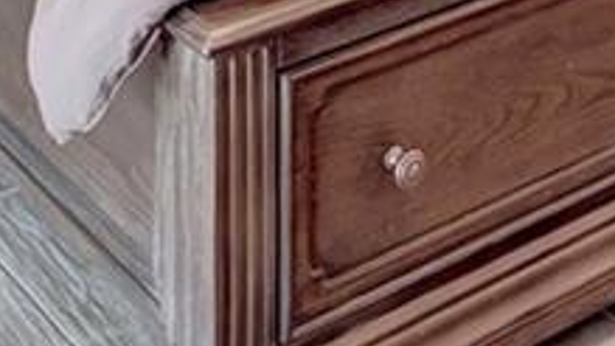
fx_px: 1744
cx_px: 514
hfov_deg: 19.7
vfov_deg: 8.5
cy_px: -833
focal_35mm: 107
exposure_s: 1/1.25
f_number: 9
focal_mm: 14
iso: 250
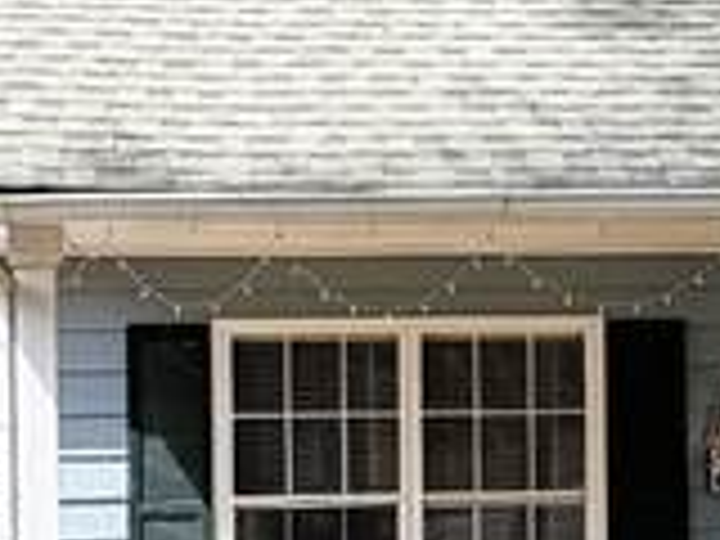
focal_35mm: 112
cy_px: 342
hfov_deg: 17.5
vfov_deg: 13.2
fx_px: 2330
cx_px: 490
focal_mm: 2.22
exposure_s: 1/502
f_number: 2.2
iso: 50
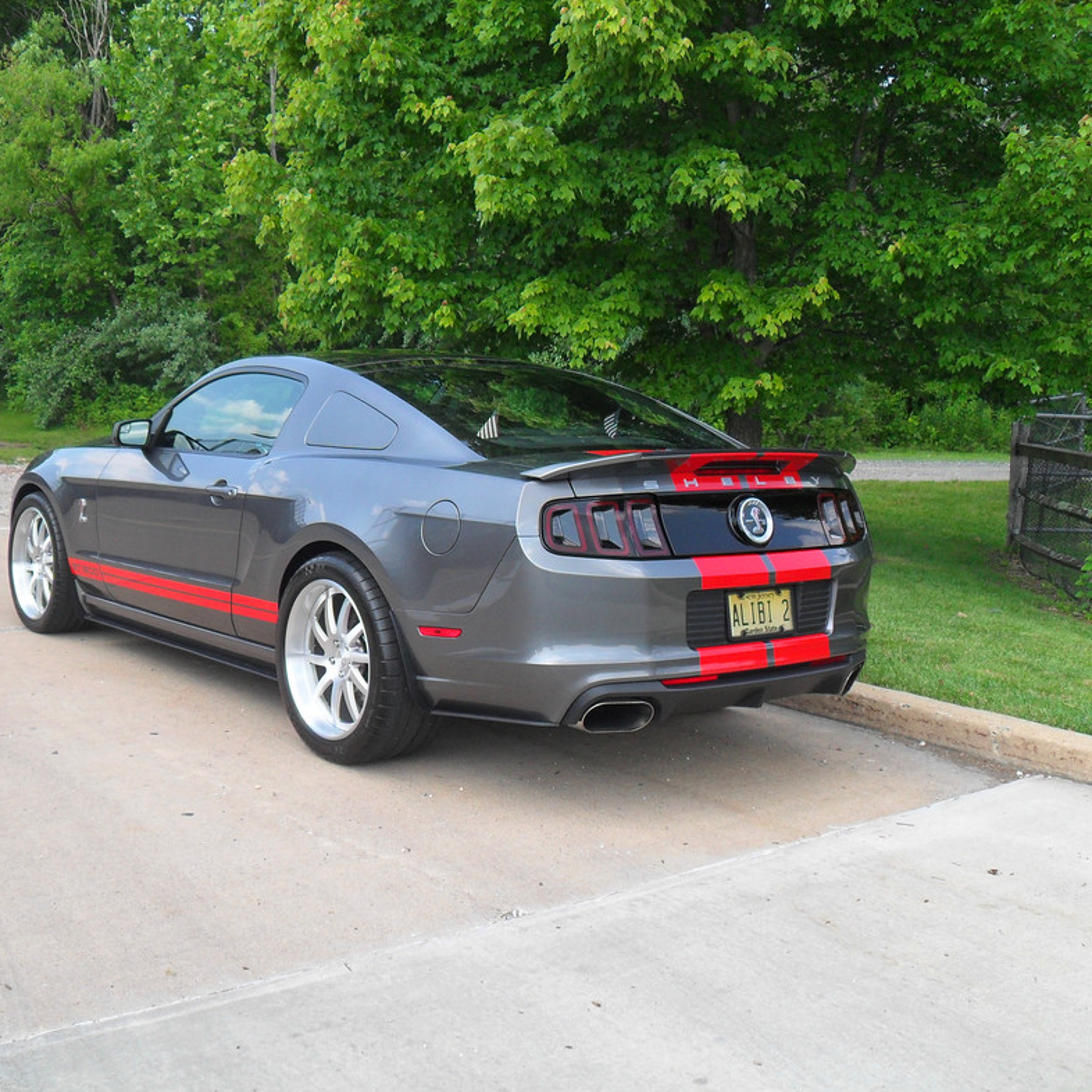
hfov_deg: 40.0
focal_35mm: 42
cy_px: 549
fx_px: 1499
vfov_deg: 40.0
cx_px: 477
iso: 100
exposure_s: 1/350
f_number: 2.8
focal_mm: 6.2
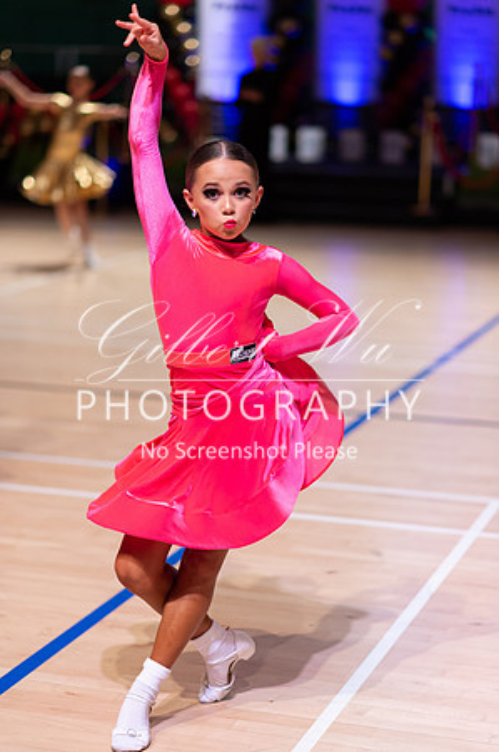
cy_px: 376
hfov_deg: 16.0
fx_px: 1771
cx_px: 250
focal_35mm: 85
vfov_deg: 23.9
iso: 2500
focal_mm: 85
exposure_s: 1/1000
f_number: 1.8
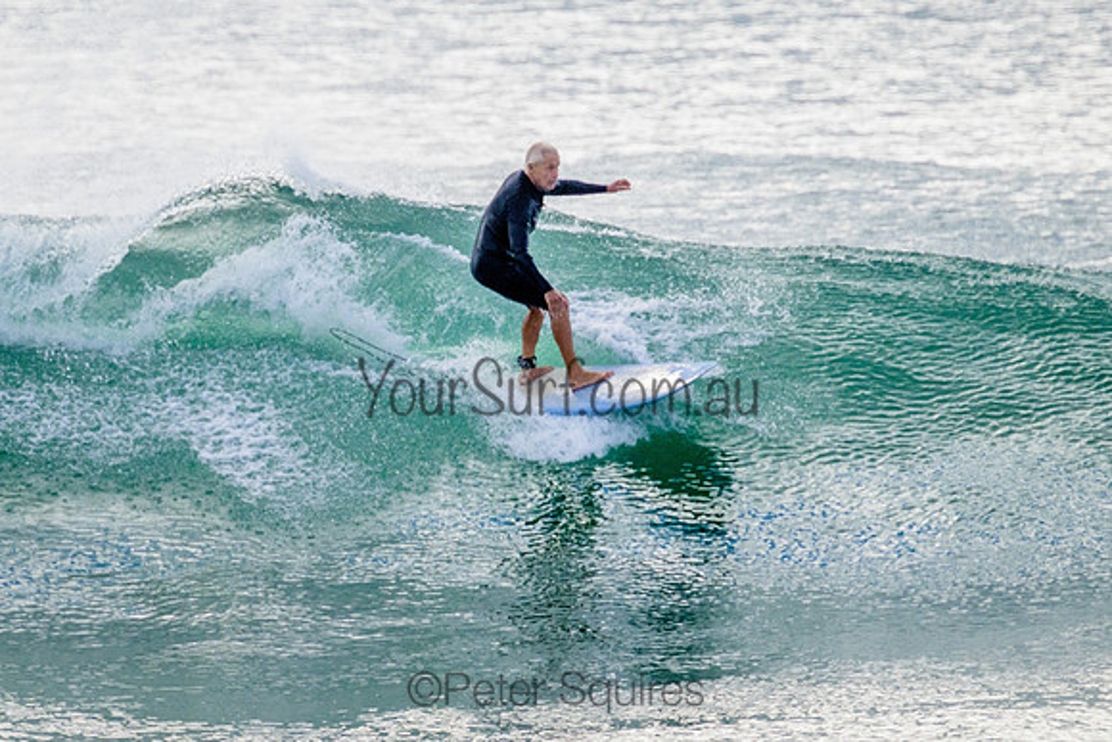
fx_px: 33822
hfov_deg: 1.9
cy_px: 312
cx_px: 476
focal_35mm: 1095
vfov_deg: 1.3
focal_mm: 800
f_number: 11
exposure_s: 1/2000
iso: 1250
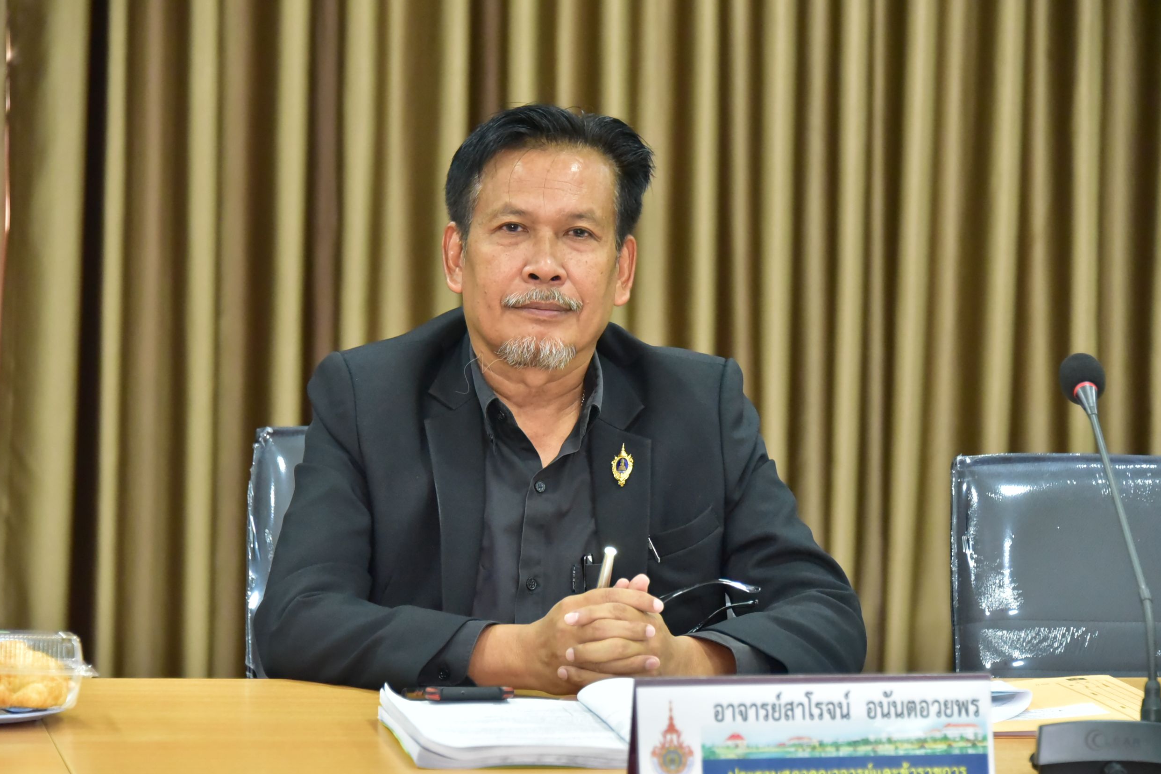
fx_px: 5192
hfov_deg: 12.8
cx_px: 580
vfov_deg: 8.5
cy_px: 389
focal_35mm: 161
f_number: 5.6
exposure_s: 1/200
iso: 6400
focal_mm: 160
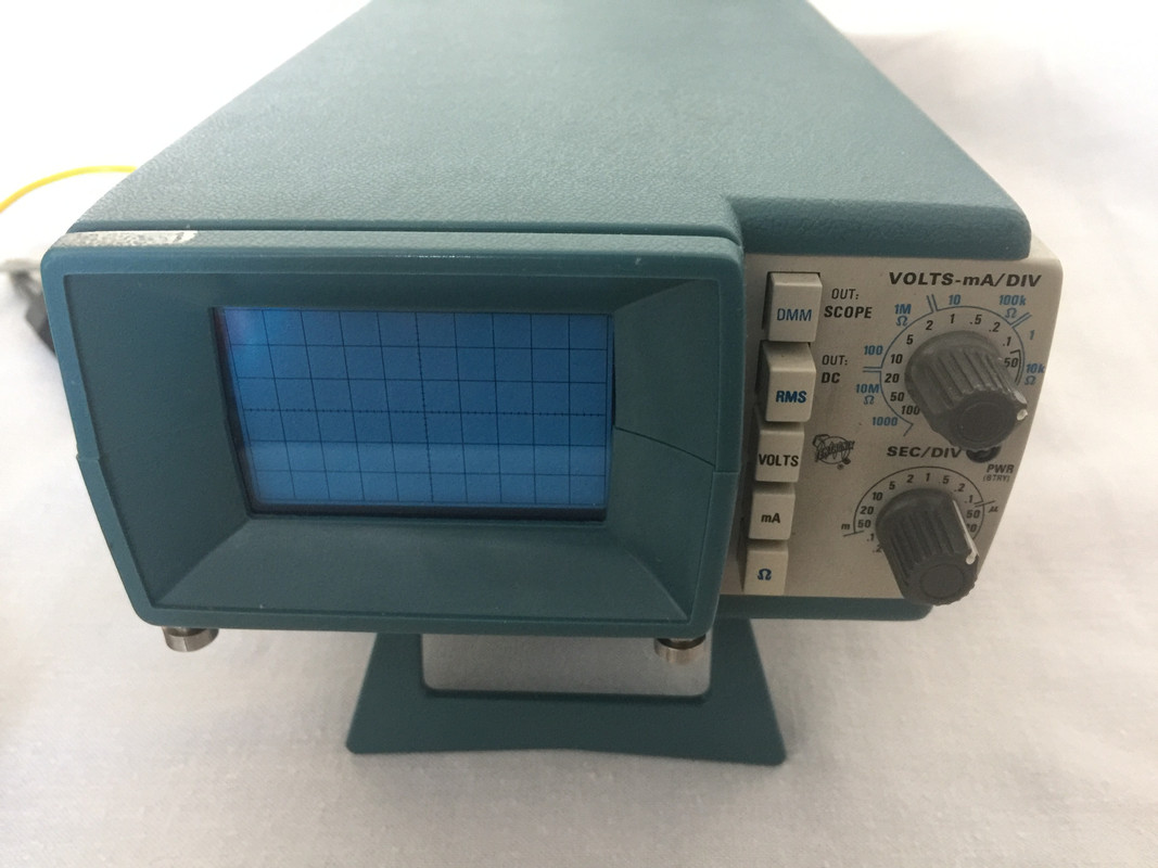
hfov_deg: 61.7
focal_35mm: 29
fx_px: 970
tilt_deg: -43.5
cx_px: 579
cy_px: 434
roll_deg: +2.4
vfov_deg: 48.2
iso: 125
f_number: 2.2
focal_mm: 4.15
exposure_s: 1/8
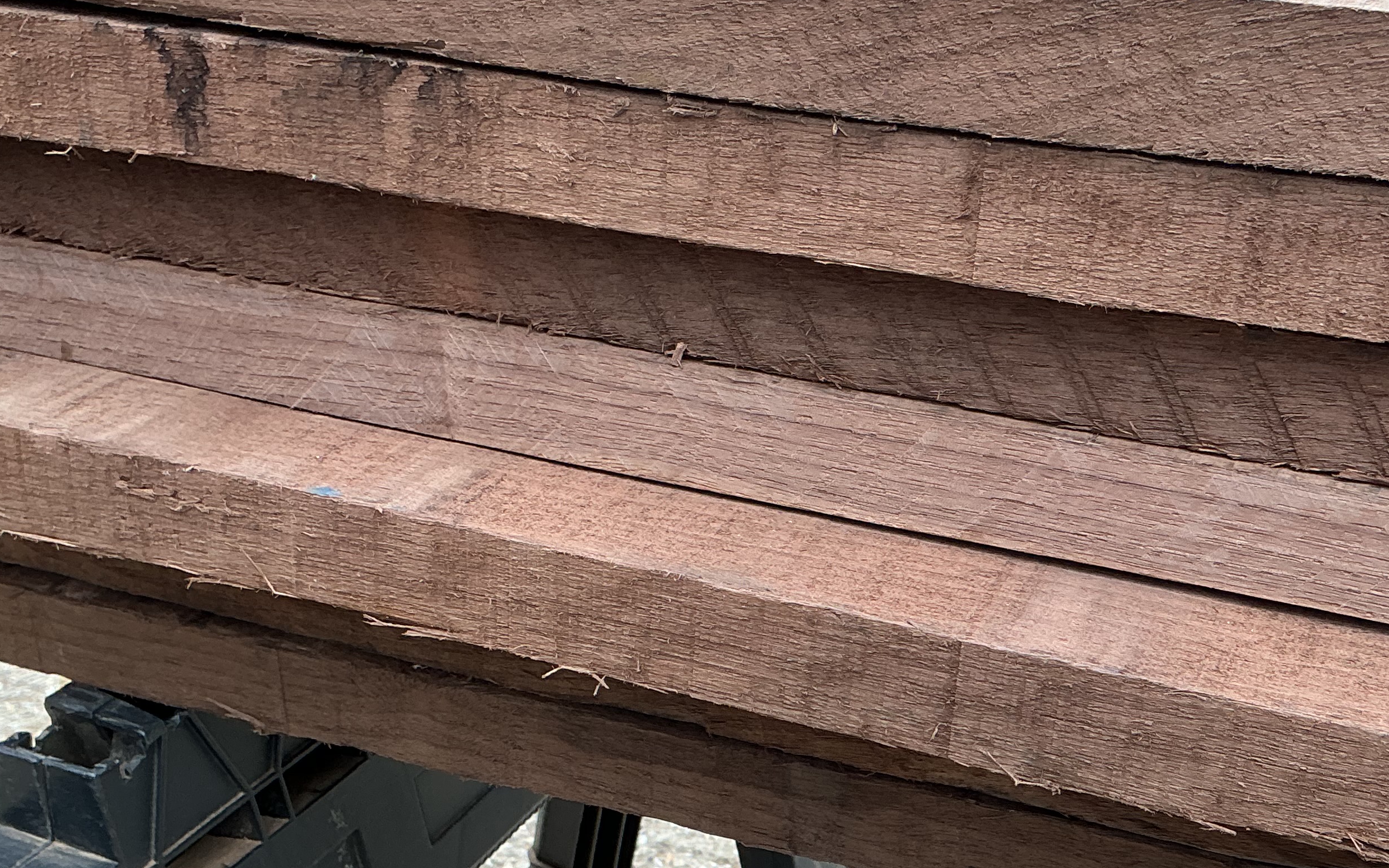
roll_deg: -1.1
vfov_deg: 25.7
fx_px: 1893
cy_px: 592
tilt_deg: -26.9
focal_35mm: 50
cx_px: 863
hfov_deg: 40.0
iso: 20
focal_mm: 3
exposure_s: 1/158
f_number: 1.8
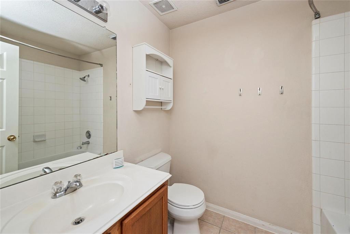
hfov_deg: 104.2
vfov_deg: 81.2
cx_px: 175
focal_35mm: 14
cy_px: 117
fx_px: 136
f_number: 5.6
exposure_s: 1/60
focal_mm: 14
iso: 400
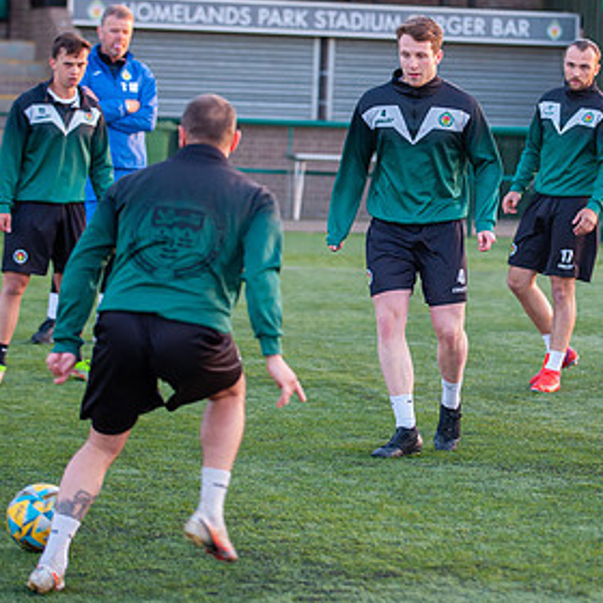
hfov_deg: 9.4
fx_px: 3646
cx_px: 426
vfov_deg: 9.5
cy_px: 233
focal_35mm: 185
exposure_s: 1/320
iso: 1250
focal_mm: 105
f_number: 2.8
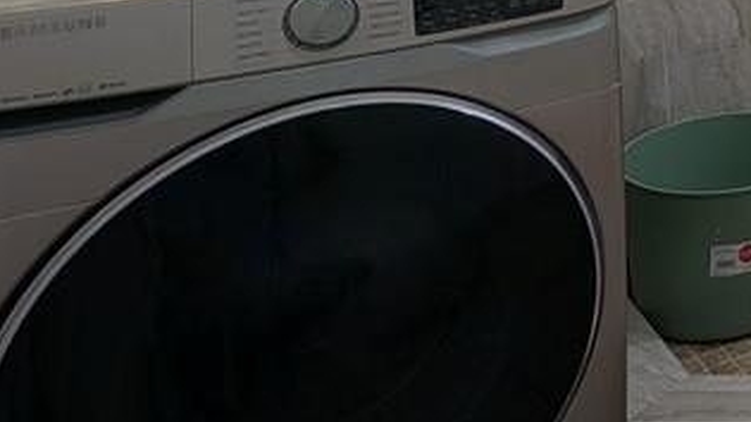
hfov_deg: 30.5
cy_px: -257
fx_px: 916
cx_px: 1060
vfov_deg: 20.9
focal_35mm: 46
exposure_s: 1/17.2
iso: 47
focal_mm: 1.95
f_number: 2.2
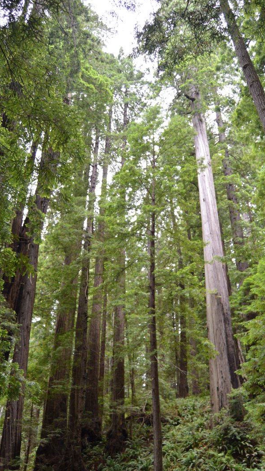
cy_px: 248
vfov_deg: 61.0
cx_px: 143
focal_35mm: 32
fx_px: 400
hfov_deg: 36.6
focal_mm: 18
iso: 800
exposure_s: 1/200
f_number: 4.5
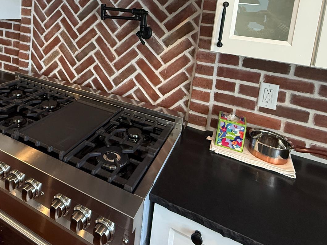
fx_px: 255
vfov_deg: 47.5
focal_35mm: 27
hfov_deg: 63.4
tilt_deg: -7.5
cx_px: 104
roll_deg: -4.6
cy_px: 37
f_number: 2.2
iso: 320
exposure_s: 1/60
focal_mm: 2.22
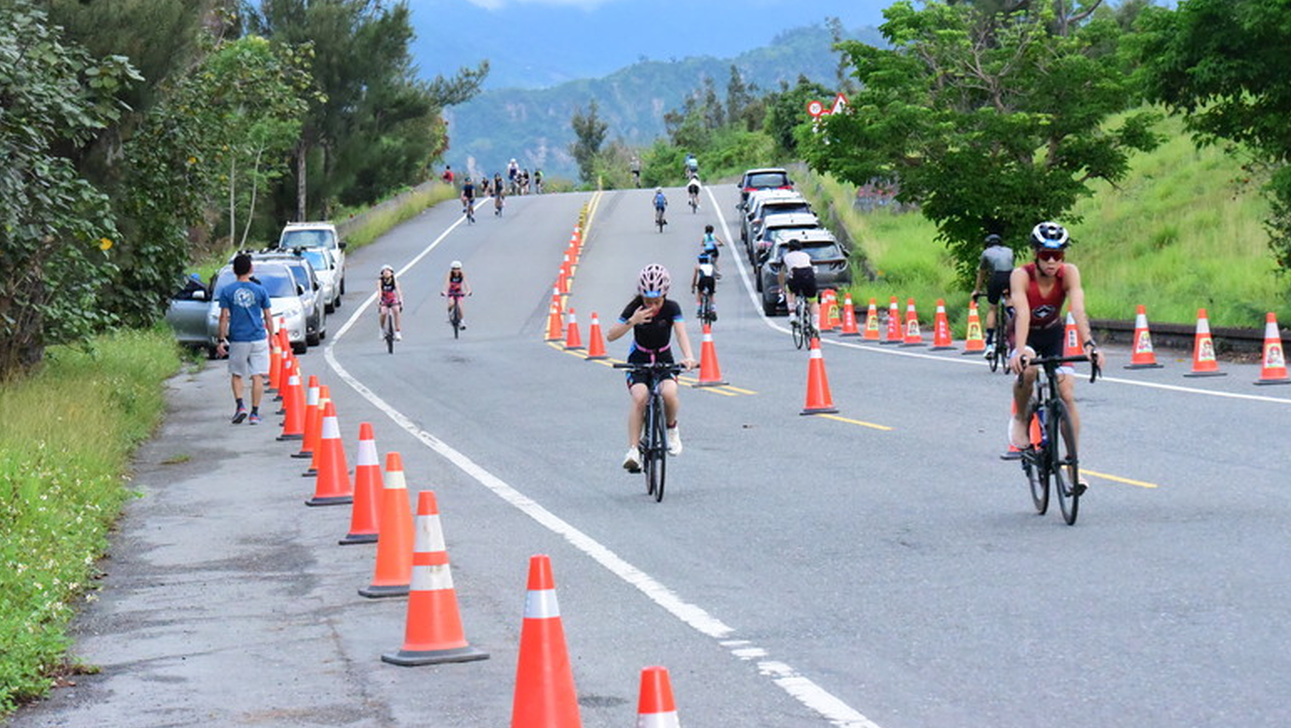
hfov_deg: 16.9
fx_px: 4349
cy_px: 312
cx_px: 647
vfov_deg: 9.6
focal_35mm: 127
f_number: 13
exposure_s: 1/2000
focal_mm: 120
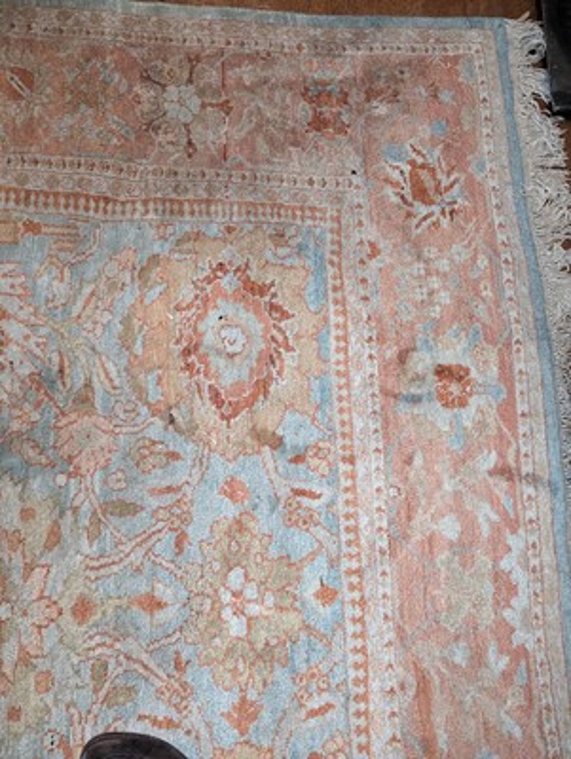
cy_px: 380
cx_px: 286
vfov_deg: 71.5
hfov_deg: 56.9
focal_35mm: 24
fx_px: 527
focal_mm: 6.81
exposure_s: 1/48.2
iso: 3496
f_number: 1.85
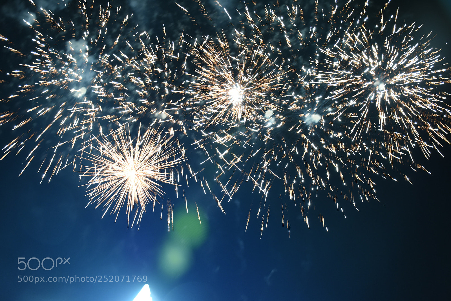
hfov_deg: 47.9
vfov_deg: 33.0
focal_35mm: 40
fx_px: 507
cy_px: 150
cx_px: 226
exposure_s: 1/13
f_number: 4
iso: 800
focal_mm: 27
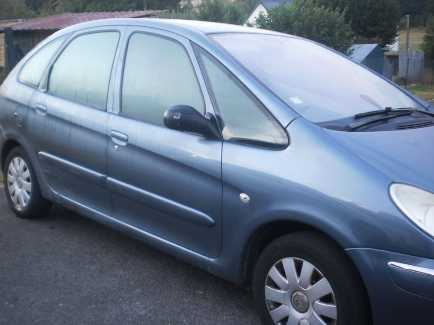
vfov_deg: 34.3
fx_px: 527
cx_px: 217
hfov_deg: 44.8
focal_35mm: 42
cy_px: 162
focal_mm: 7.4
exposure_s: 1/10
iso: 125
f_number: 3.5
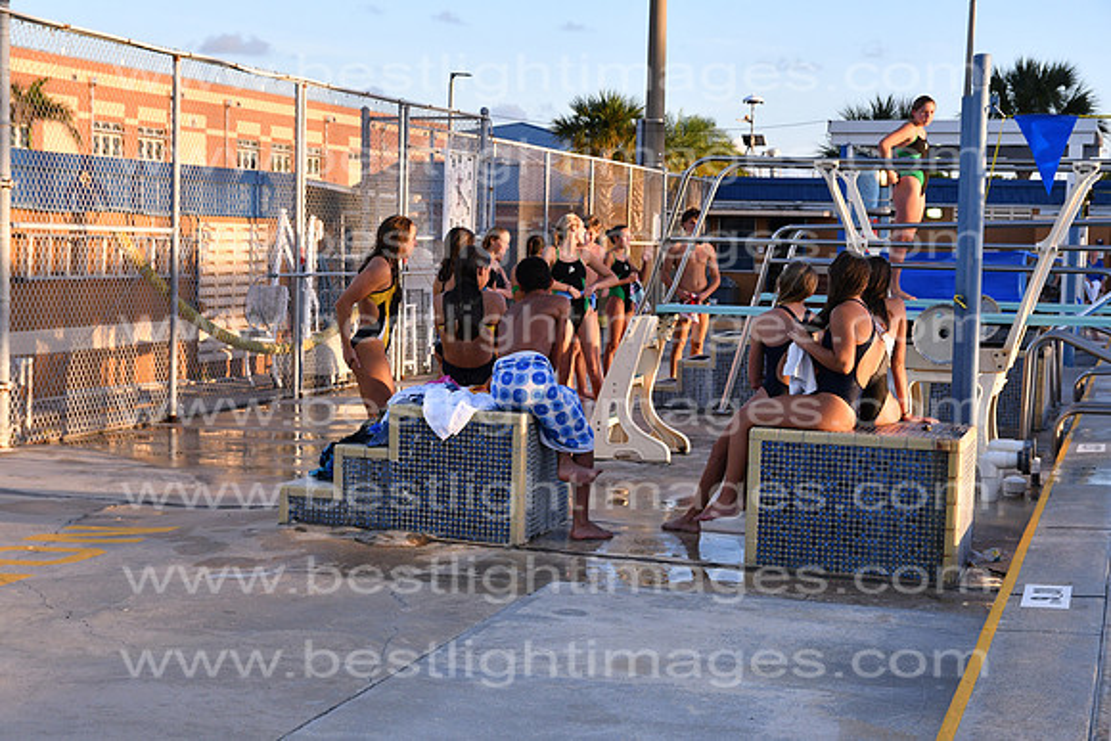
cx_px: 556
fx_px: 1852
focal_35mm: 60
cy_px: 370
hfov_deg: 33.4
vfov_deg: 22.6
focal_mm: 40
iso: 800
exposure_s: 1/1000
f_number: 5.6
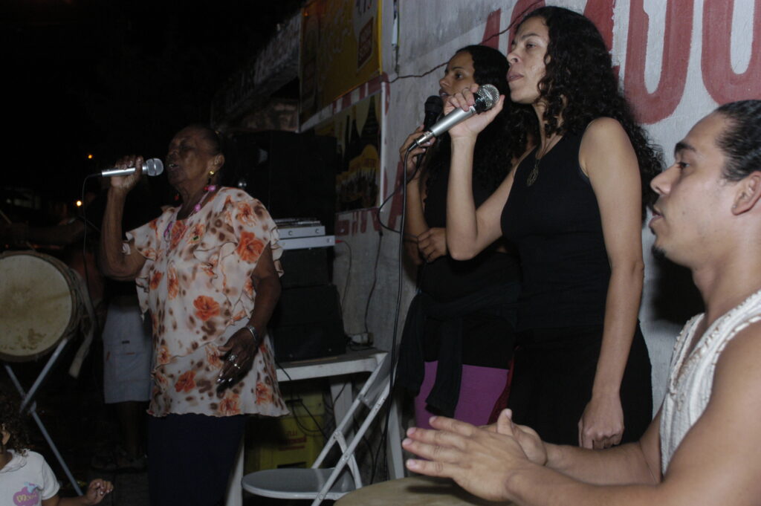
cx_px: 380
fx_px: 887
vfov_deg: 31.8
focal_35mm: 42
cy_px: 253
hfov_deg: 46.4
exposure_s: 1/40
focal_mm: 28
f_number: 4
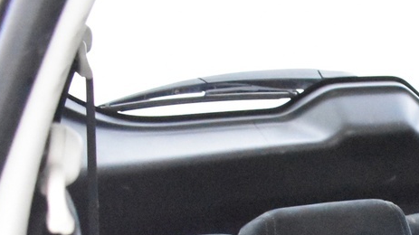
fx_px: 1099
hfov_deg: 19.6
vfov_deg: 11.1
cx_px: 567
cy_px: 470
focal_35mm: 99
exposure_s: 1/8
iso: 12800
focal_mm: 18
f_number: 3.5
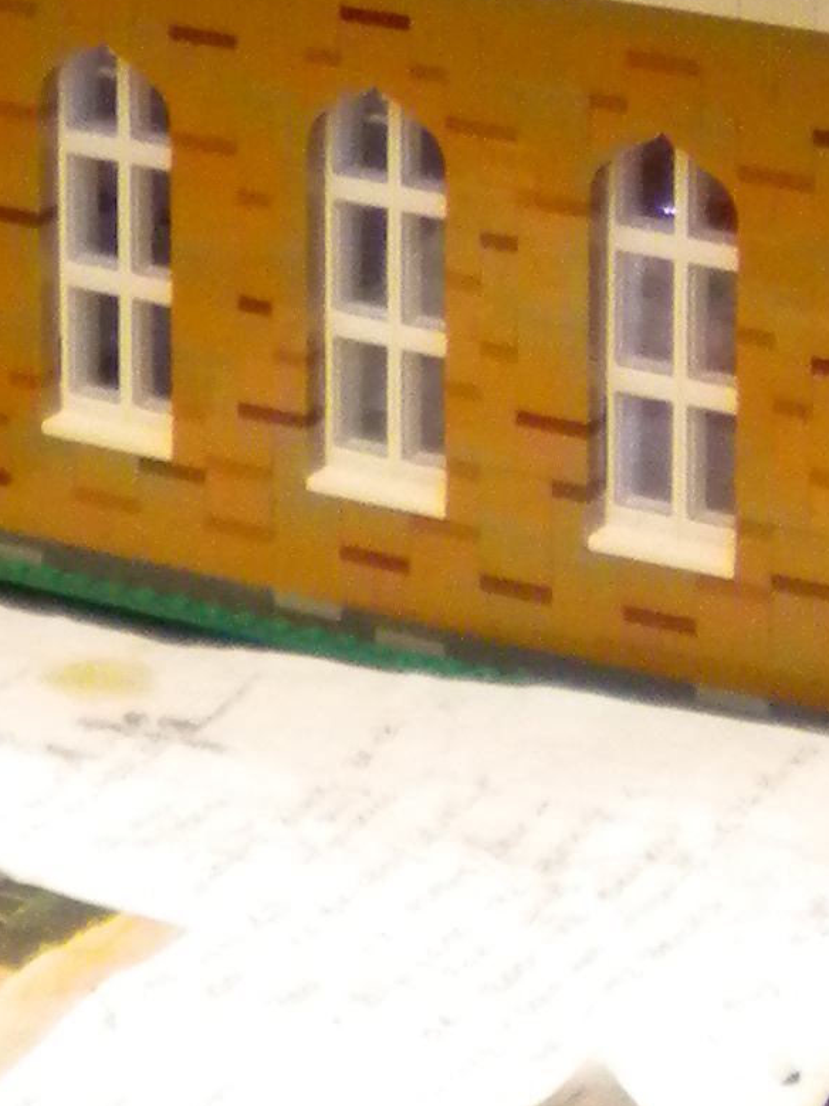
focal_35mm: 164
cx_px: 257
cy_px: -1021
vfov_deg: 11.1
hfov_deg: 9.0
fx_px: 5238
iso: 400
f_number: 3.1
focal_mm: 6.3
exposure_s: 1/42
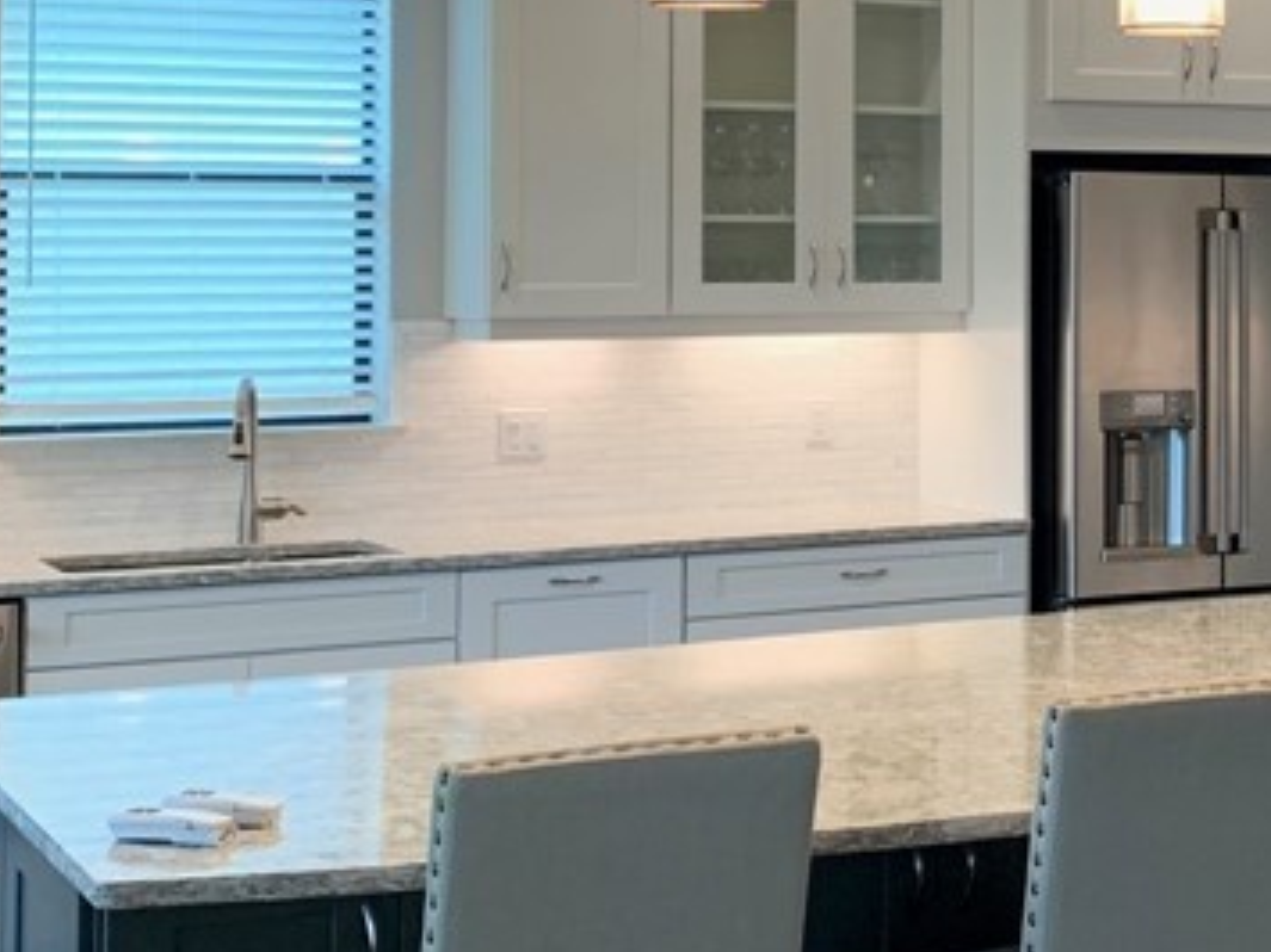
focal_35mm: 75
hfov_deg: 25.1
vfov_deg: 19.4
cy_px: 190
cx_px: 1178
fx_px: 2753
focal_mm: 4.25
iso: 80
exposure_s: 1/60
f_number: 1.8
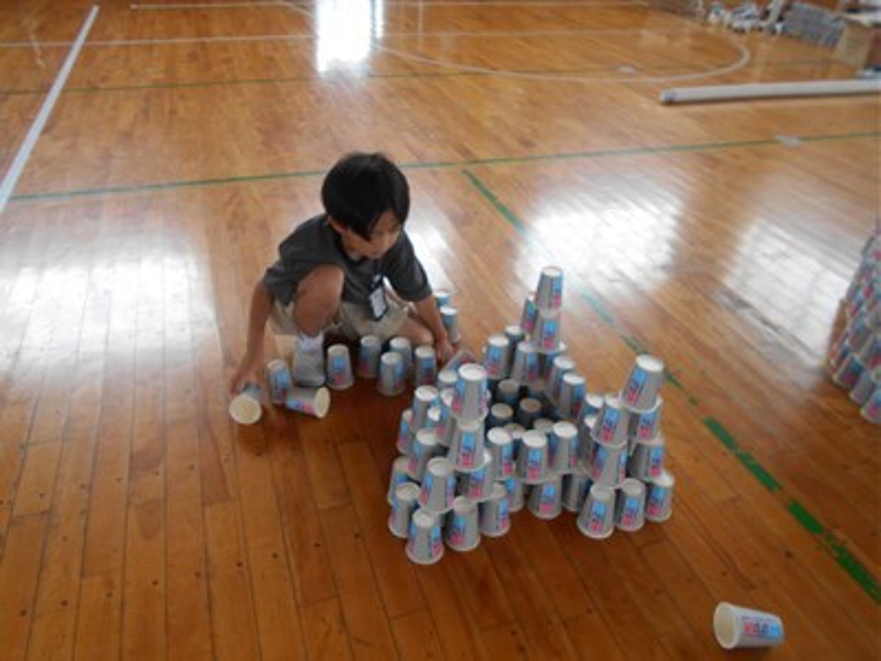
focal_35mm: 26
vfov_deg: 53.1
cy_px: 330
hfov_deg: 67.3
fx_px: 662
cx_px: 440
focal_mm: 4.6
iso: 100
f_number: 3.2
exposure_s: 1/30
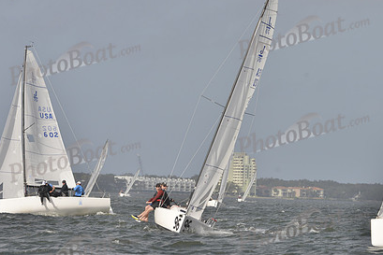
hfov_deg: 5.2
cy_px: 97
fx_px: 4225
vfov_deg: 3.5
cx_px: 190
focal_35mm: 397
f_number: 8
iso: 400
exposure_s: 1/1600
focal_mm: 280
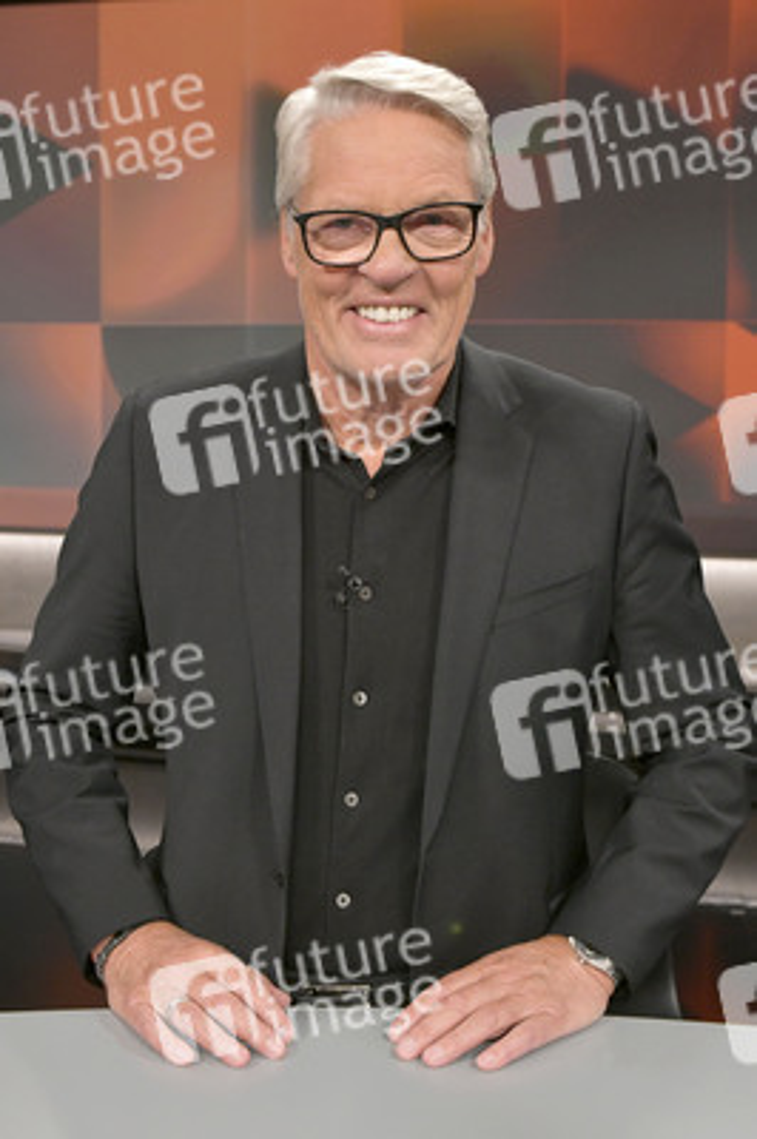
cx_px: 378
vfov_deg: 58.8
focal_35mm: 32
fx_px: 1011
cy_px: 570
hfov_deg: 41.0
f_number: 6.3
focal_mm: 32
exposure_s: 1/200
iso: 2500
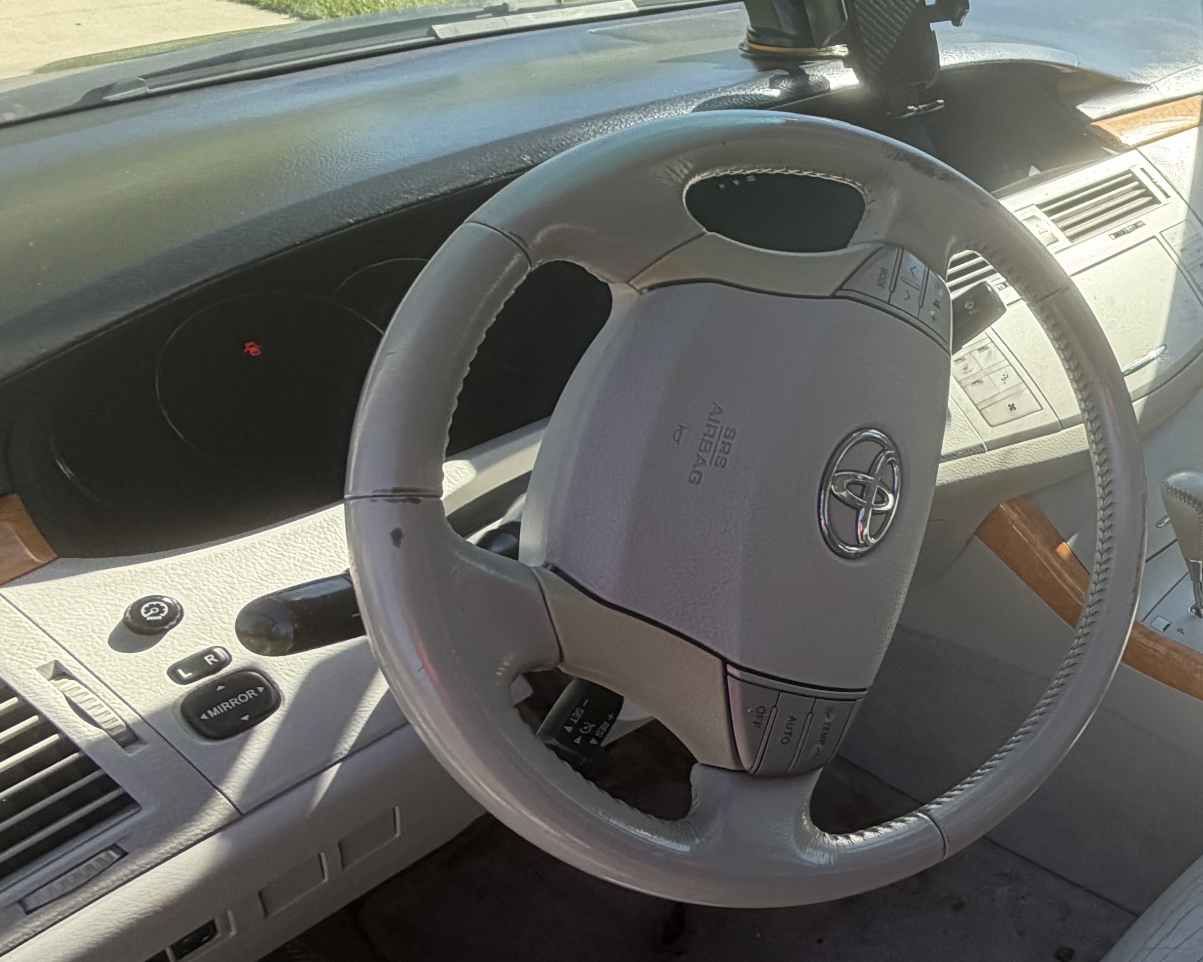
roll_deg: -6.5
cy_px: 452
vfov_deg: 45.8
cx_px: 1364
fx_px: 1139
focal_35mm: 32
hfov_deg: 42.1
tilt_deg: -32.3
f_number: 2.2
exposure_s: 1/400
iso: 50
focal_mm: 2.22
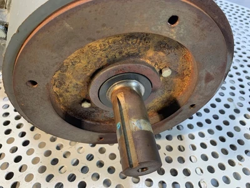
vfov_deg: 53.1
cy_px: 94
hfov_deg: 67.3
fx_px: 188
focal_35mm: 26
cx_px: 125
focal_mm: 4.25
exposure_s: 1/120
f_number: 1.8
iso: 80
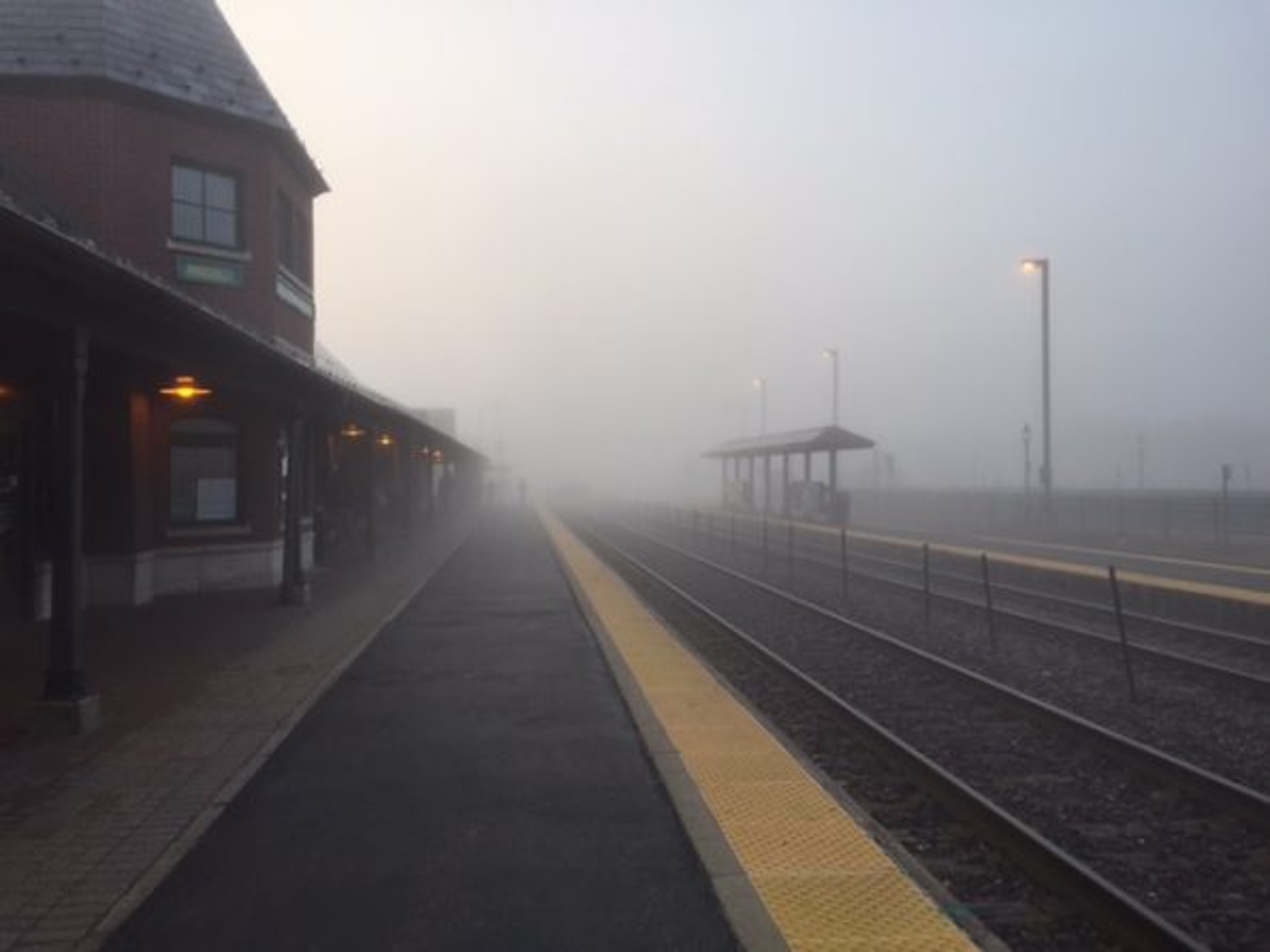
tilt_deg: +0.9
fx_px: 1064
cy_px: 476
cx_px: 635
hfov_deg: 61.7
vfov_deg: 48.2
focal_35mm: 29
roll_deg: +0.1
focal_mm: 4.15
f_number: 2.2
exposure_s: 1/235
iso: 32
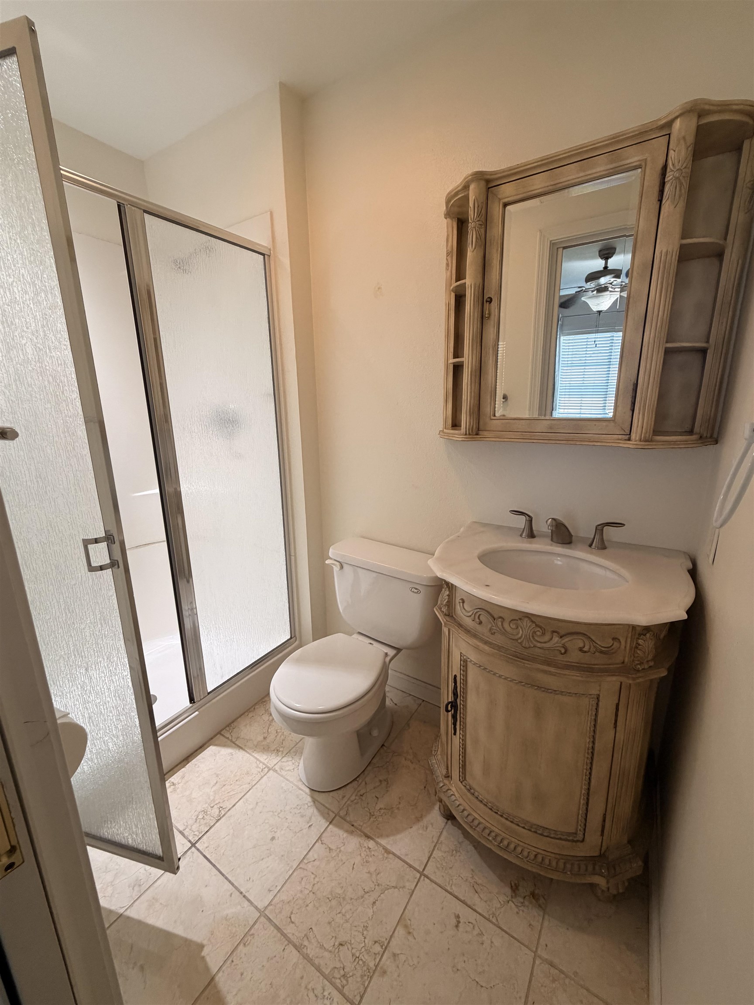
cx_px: 377
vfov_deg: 102.1
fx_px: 407
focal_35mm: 14
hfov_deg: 85.7
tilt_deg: -12.7
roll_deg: +0.7
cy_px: 502
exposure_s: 1/120
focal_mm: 2.22
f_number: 2.2
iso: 200
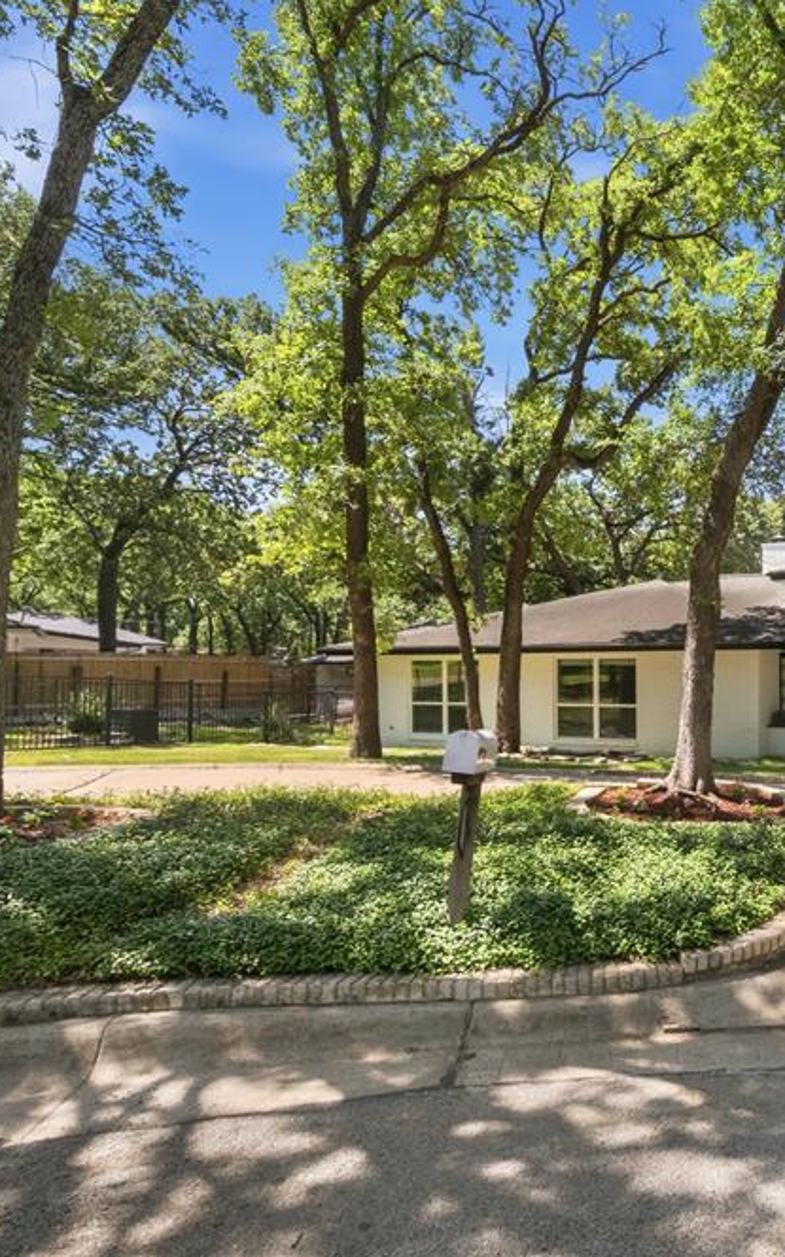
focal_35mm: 22
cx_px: 821
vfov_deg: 79.6
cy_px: 613
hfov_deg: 44.7
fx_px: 753
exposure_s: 1/340
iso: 500
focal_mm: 9
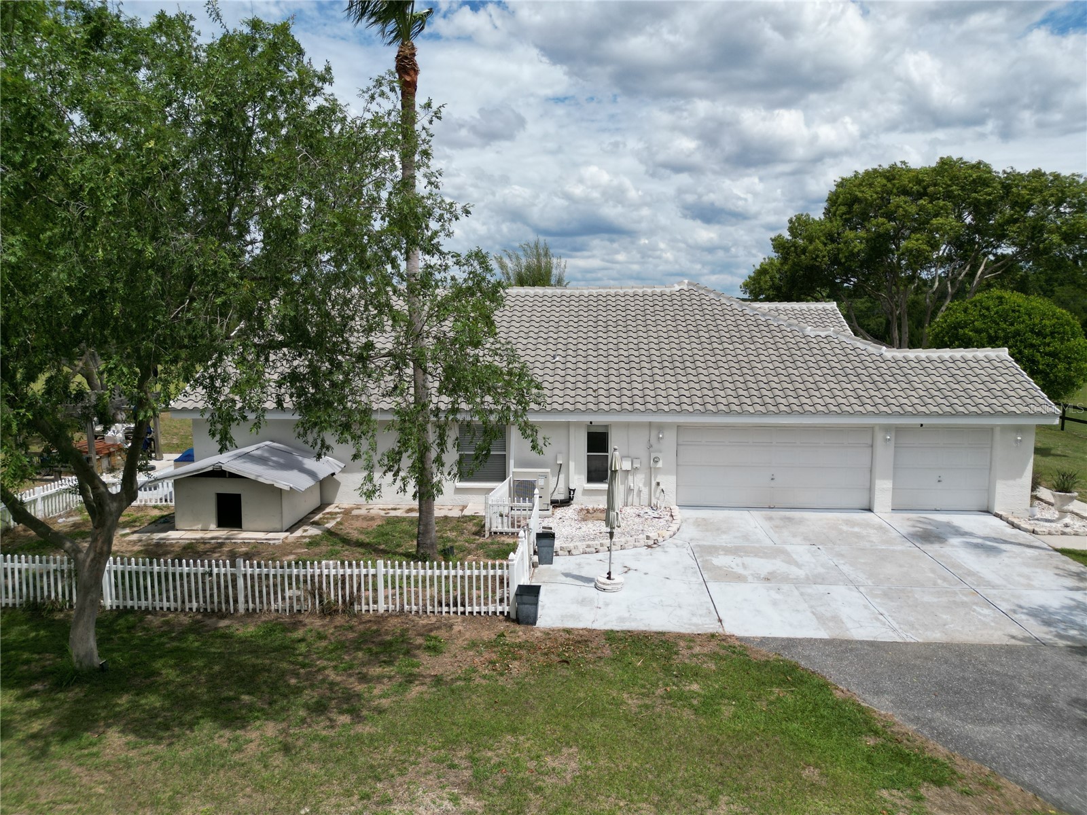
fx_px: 754
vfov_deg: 56.8
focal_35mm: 24
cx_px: 544
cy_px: 408
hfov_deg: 71.6
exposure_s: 1/5000
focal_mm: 6.72
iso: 130
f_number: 1.7
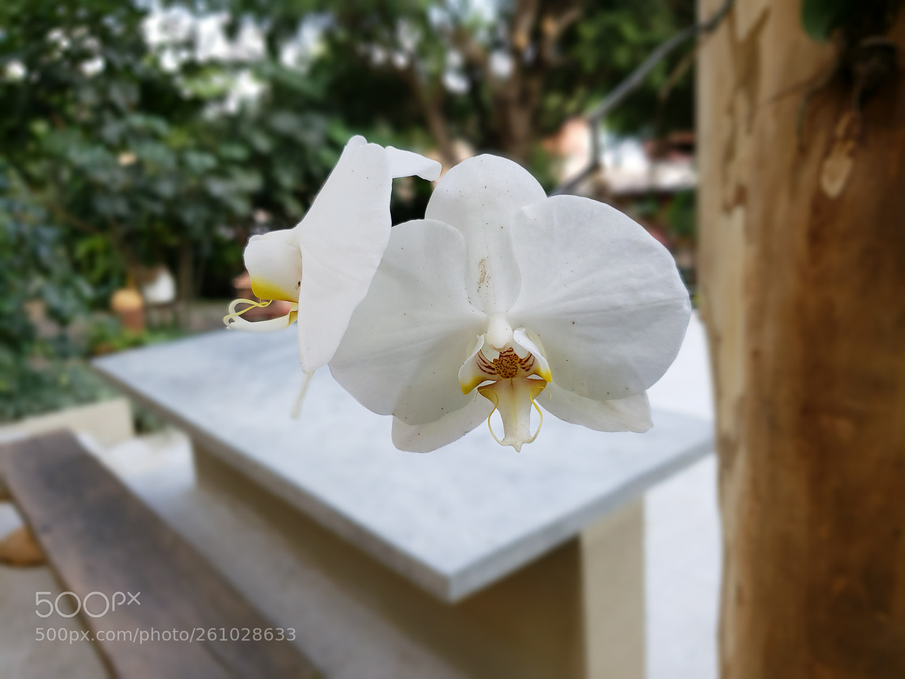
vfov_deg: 53.1
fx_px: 680
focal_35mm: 26
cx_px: 452
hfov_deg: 67.3
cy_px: 340
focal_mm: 4.3
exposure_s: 1/210
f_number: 1.5
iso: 50
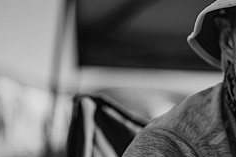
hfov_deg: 16.4
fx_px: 806
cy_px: 114
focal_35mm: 123
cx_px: 221
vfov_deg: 11.1
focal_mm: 50
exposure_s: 1/2500
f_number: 1.8
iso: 100
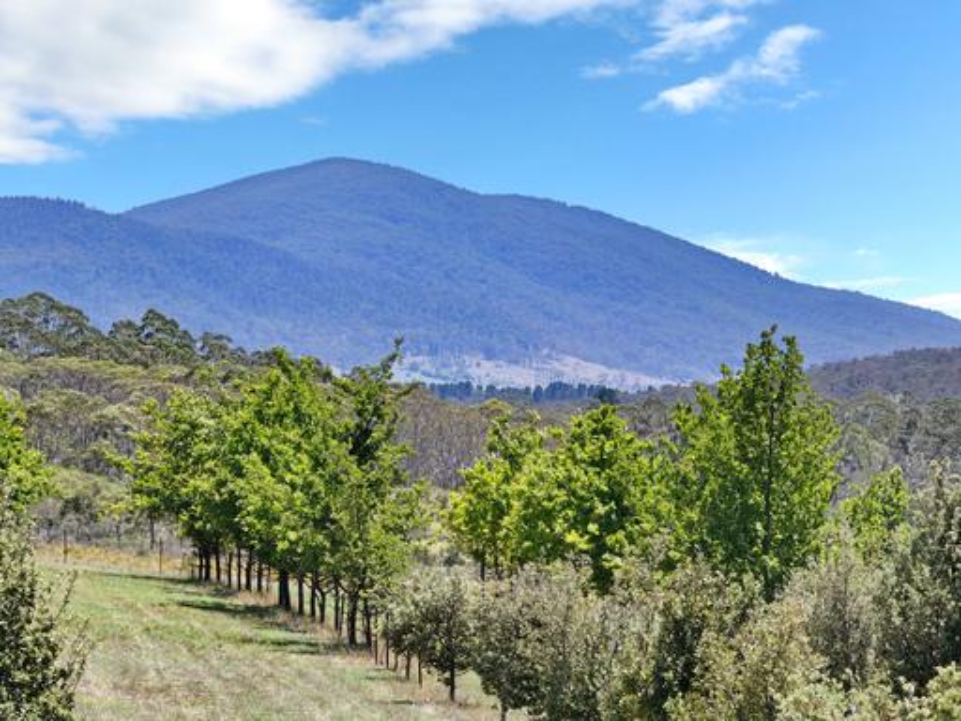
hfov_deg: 11.9
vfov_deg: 8.9
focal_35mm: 166
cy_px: 360
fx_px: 4608
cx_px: 480
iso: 100
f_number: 3.4
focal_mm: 30.71
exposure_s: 1/500
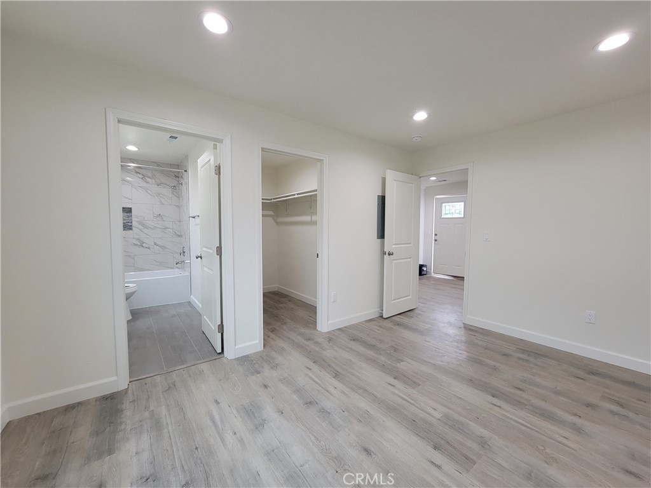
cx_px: 326
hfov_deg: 106.2
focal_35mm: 13
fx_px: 244
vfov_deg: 89.9
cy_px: 244
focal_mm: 2.2
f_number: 2.2
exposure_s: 1/60
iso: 100
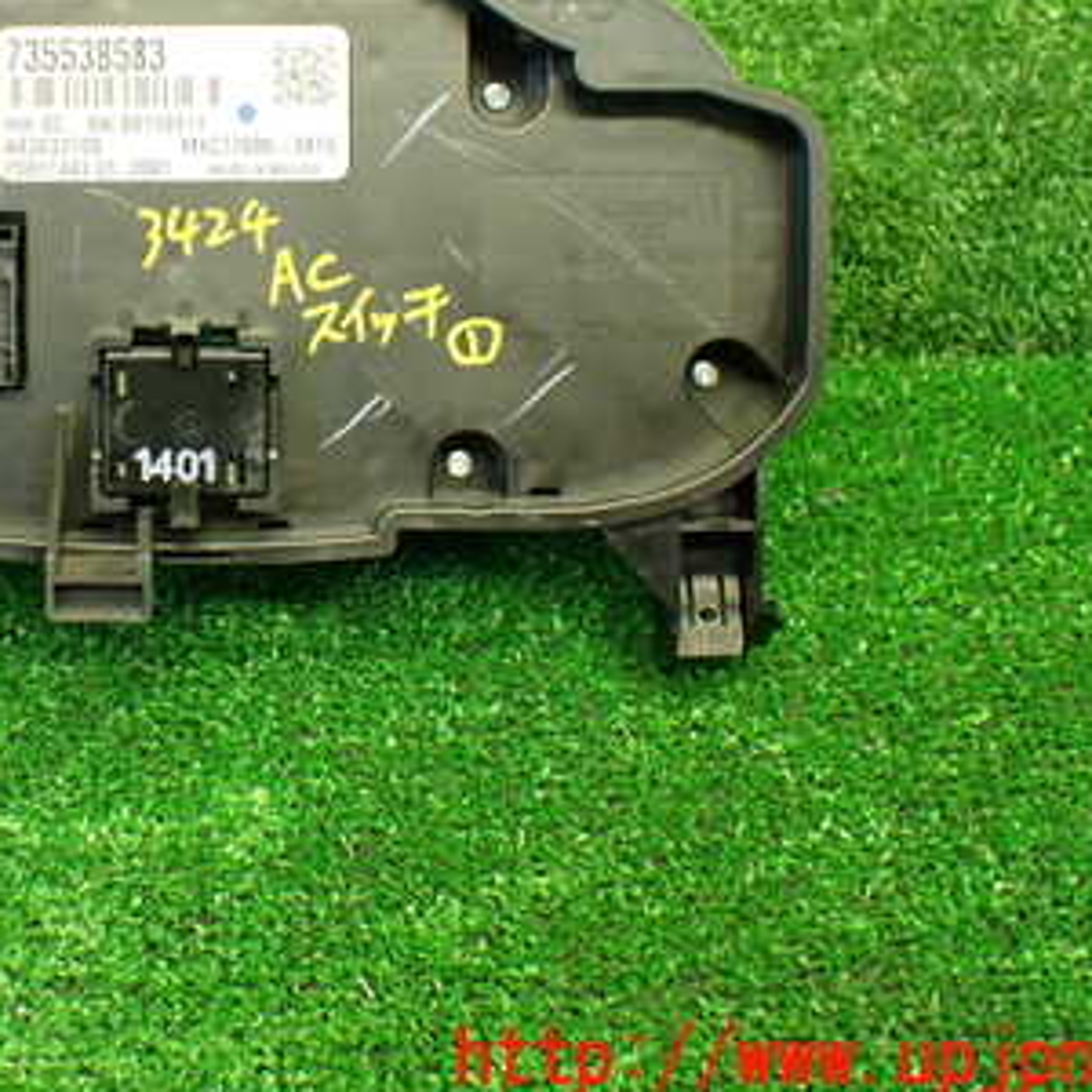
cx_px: 186
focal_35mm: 53
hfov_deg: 31.2
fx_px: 1892
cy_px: 288
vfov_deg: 31.7
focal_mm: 5.4
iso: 800
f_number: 2.3
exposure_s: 1/100
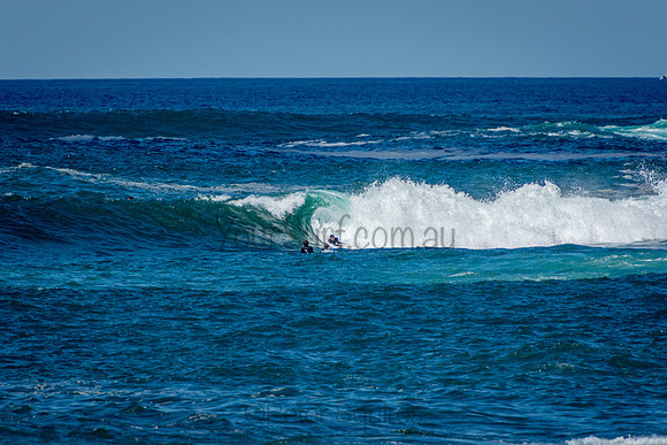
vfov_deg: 2.2
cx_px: 334
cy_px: 222
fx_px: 11540
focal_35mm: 623
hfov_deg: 3.3
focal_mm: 400
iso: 320
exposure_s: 1/2000
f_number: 5.6
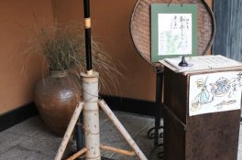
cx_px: 133
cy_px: 88
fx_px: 295
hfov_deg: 44.5
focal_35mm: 44
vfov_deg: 30.4
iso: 800
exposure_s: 1/80
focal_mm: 10
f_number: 3.5
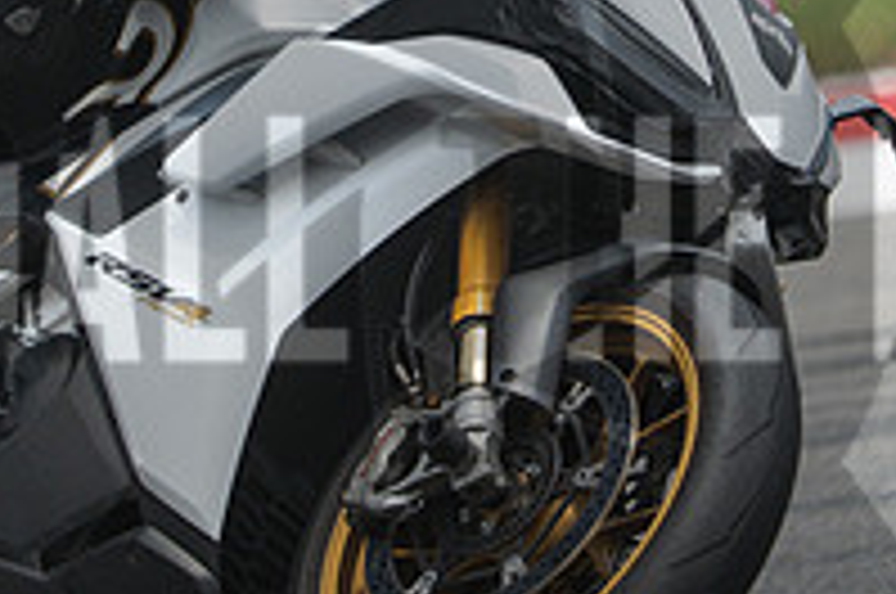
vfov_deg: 1.1
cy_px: 245
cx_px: 491
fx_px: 30464
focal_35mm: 1226
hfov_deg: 1.7
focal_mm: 280
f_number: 2.8
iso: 800
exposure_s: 1/4000
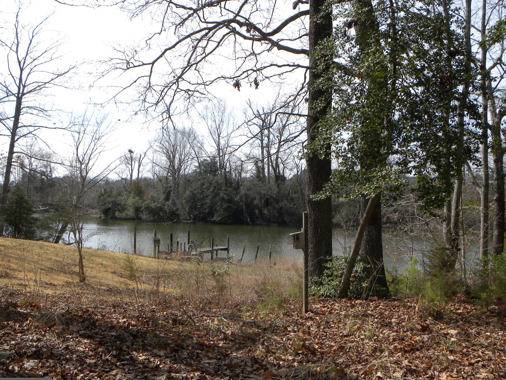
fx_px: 570
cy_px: 199
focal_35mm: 39
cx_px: 253
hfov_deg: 47.9
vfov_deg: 36.8
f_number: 5.6
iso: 64
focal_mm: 6.6
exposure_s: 1/294
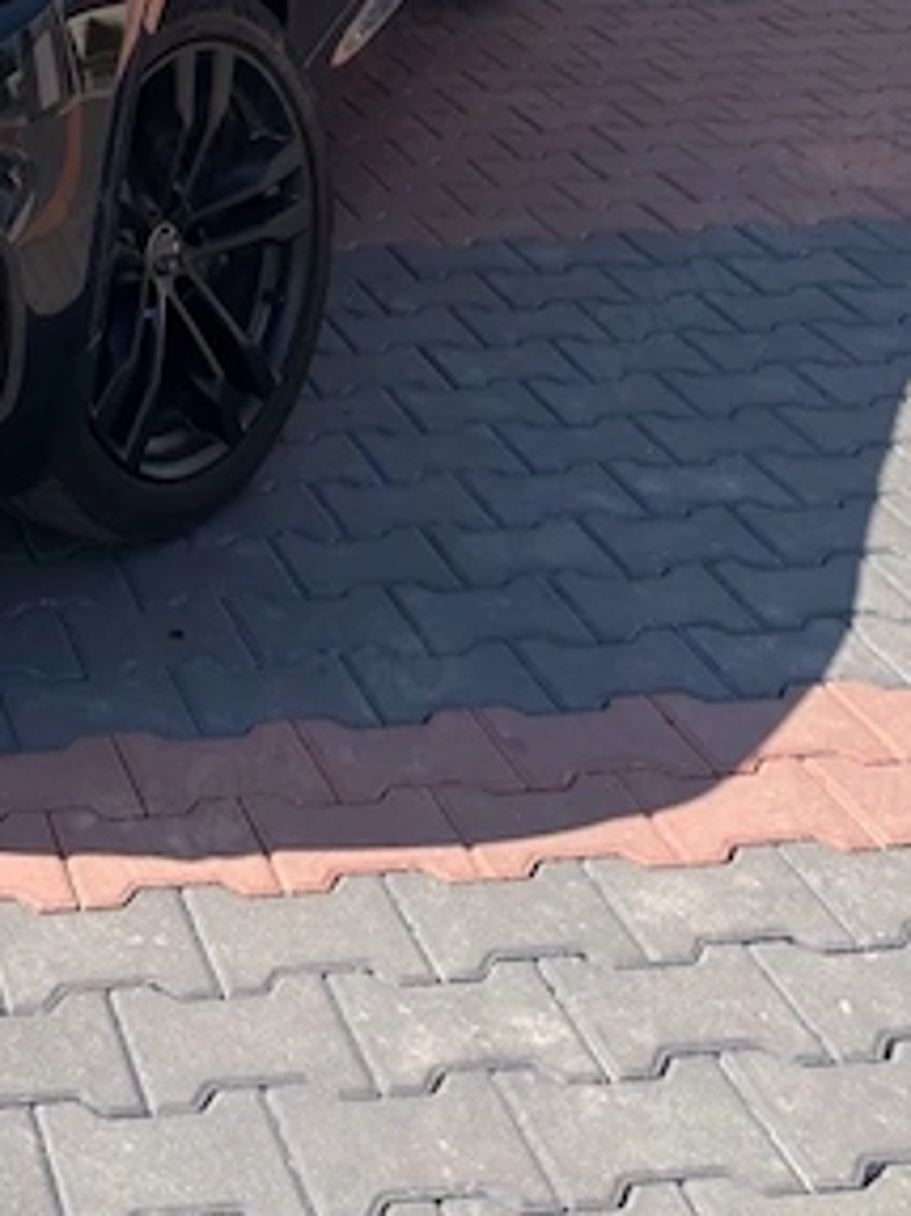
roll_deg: +0.2
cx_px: -301
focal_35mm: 67
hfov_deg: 20.0
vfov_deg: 24.9
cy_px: -390
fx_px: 2353
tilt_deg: -5.5
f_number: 1.78
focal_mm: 6.76
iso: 80
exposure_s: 1/4098
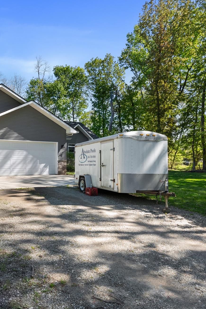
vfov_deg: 71.5
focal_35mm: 25
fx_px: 215
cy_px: 158
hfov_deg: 47.8
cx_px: 34
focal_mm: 16
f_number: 8
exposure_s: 1/40
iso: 250
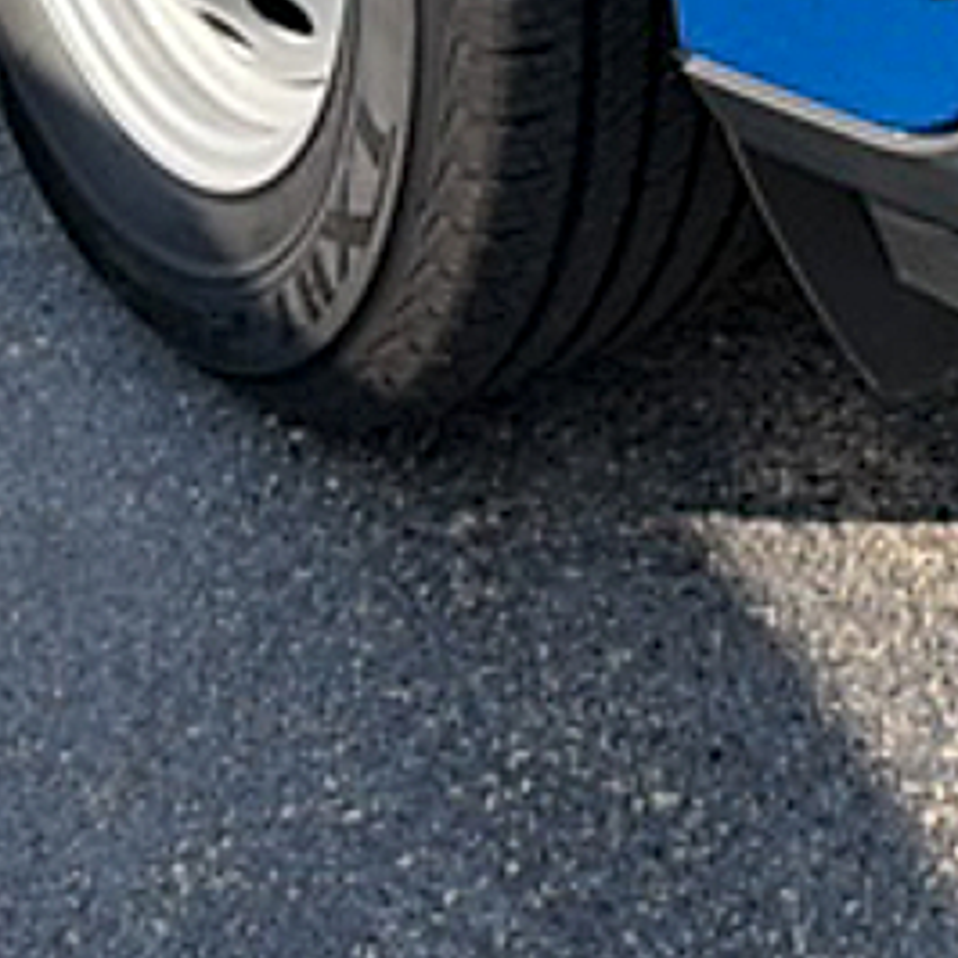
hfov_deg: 13.0
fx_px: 4164
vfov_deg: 11.4
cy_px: -1178
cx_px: 929
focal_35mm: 133
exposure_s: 1/2370
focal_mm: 6.76
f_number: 1.78
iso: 80
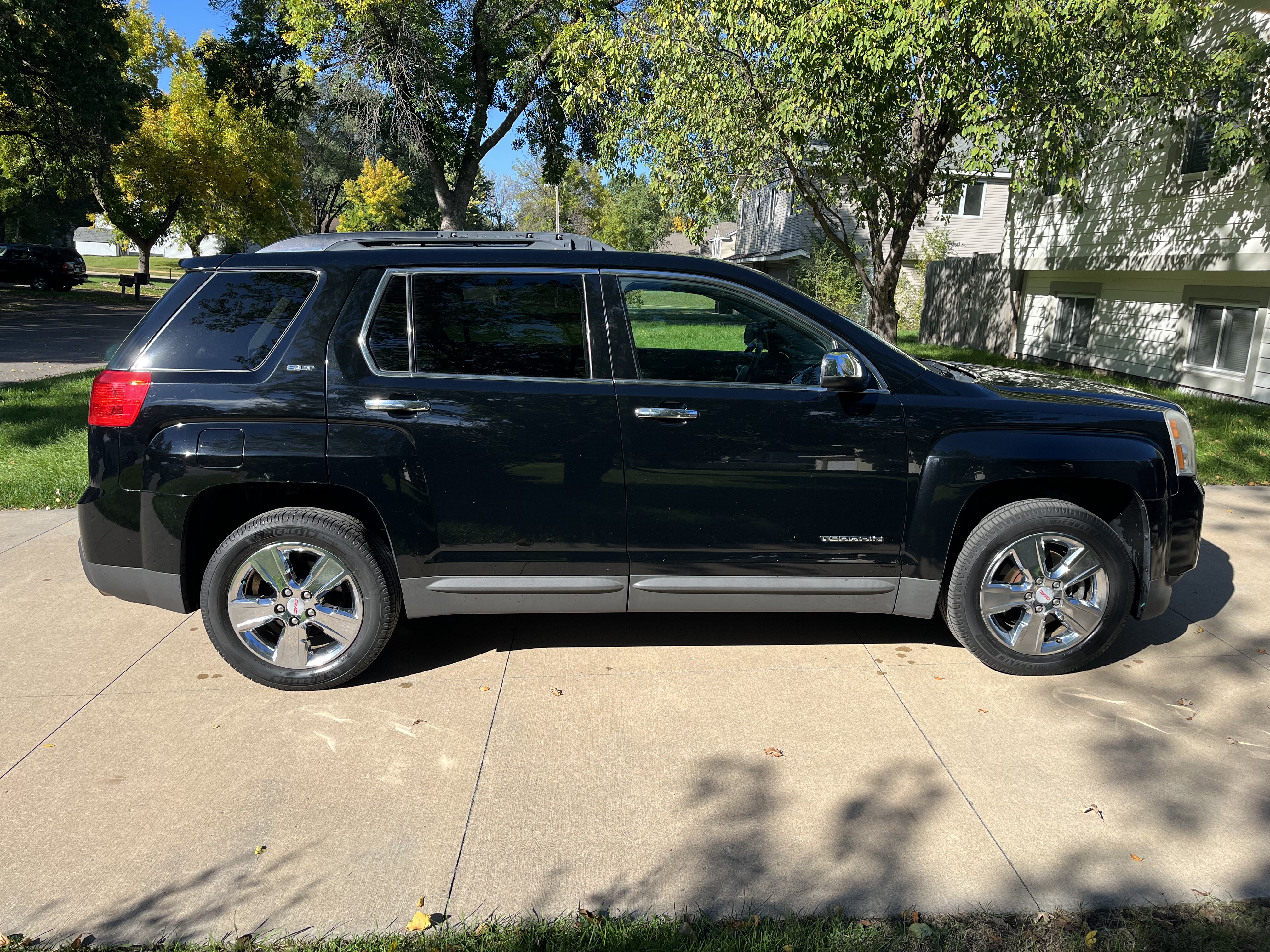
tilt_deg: -12.7
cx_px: 635
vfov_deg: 53.1
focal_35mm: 26
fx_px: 954
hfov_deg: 67.3
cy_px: 476
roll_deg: -3.0
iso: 50
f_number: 1.6
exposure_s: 1/1923
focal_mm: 5.1
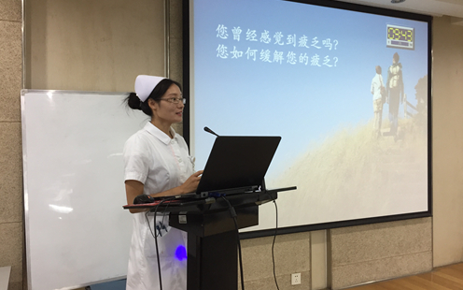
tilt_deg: -0.8
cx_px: 231
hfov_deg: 61.2
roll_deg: -0.3
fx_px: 391
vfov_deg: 40.6
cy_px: 137
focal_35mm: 31
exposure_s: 1/33
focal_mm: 4.15
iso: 125
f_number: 2.2
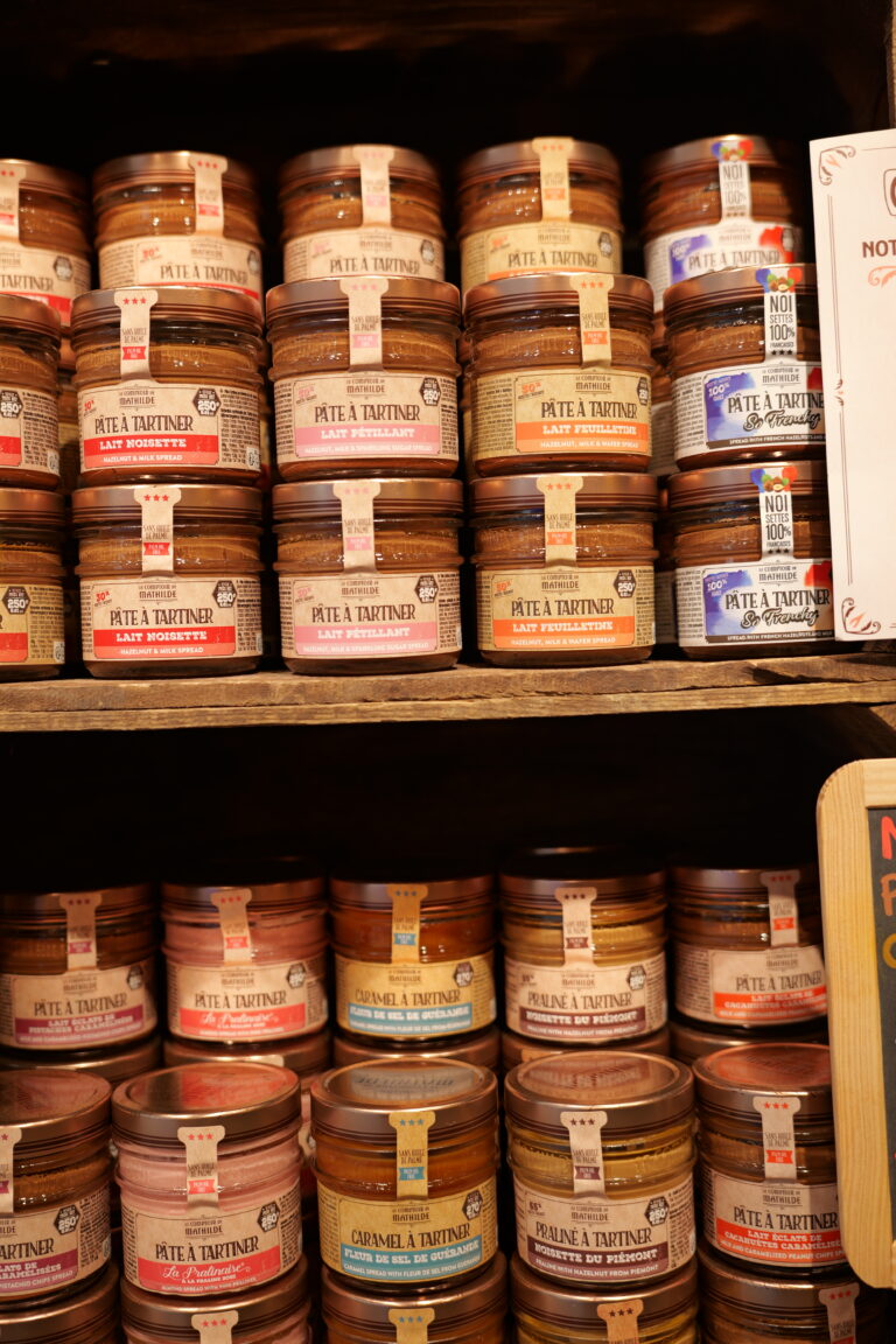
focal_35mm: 40
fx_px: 1493
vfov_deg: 48.5
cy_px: 672
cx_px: 448
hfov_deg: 33.4
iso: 100
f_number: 2.8
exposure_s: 1/80
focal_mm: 40
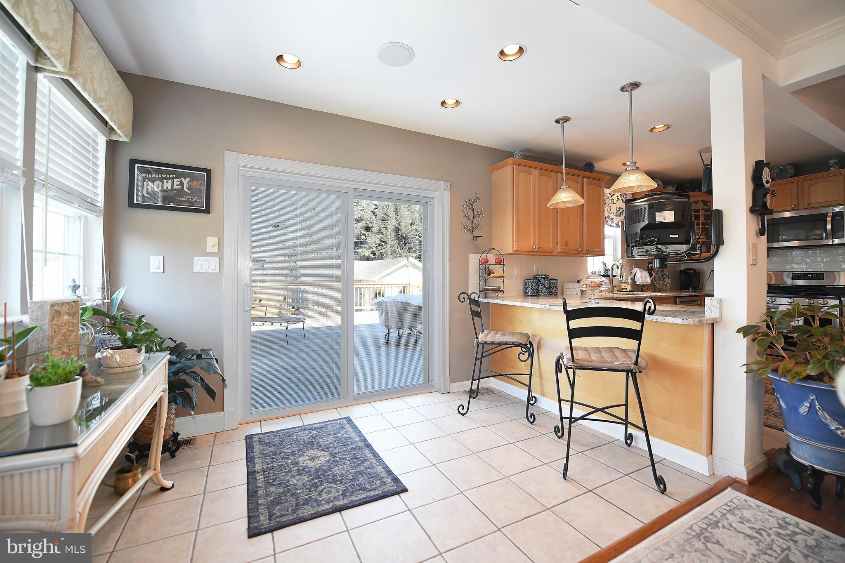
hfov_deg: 104.3
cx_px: 422
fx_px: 329
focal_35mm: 14
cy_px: 282
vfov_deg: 81.2
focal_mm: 14
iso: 3200
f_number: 4
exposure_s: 1/200
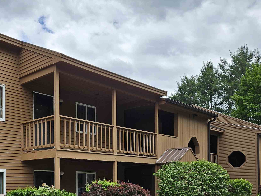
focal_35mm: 43
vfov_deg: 32.1
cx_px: 62
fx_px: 324
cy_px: 173
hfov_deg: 42.4
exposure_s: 1/922
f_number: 1.8
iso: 25
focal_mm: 5.4
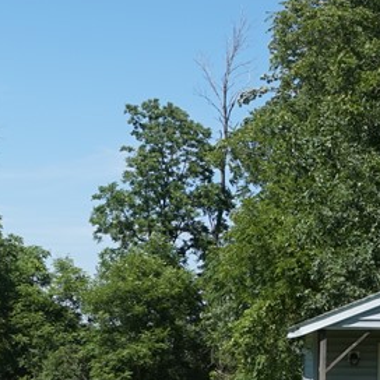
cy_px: 352
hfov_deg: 15.6
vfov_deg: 16.1
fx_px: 1325
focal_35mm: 107
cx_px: -99
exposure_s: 1/320
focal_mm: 21
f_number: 6.3
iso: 100
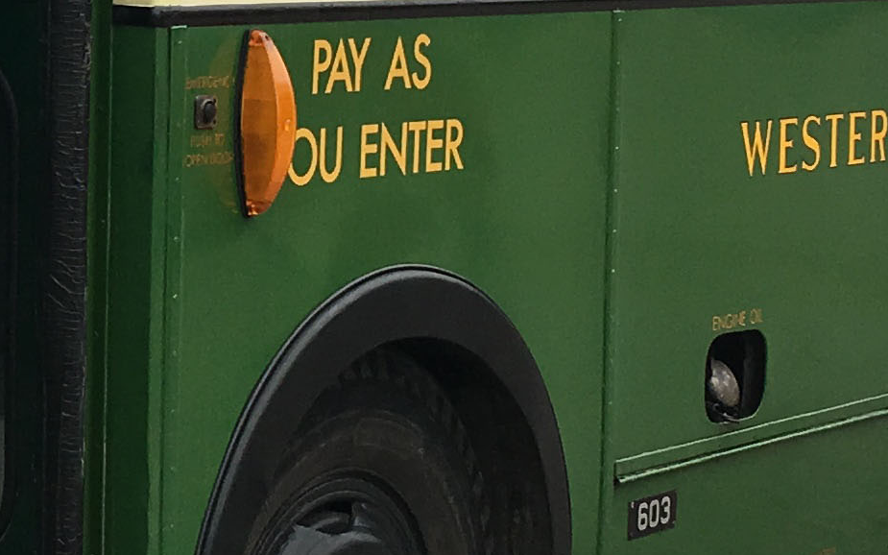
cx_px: -48
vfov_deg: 9.7
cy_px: 45
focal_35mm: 134
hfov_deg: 15.3
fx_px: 3243
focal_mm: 4.15
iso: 25
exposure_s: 1/442
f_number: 2.2
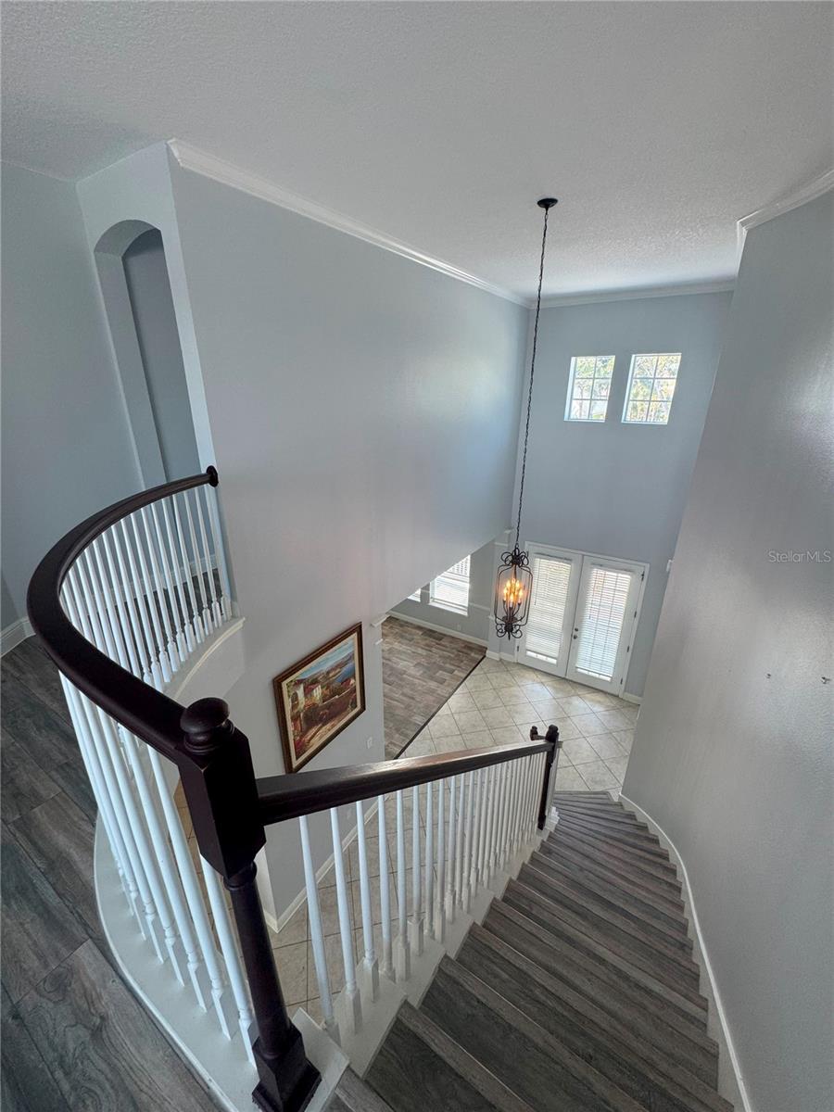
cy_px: 556
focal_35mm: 14
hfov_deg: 85.7
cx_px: 417
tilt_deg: -20.1
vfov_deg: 102.1
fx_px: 450
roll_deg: -0.7
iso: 125
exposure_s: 1/120
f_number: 2.2
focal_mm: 2.22
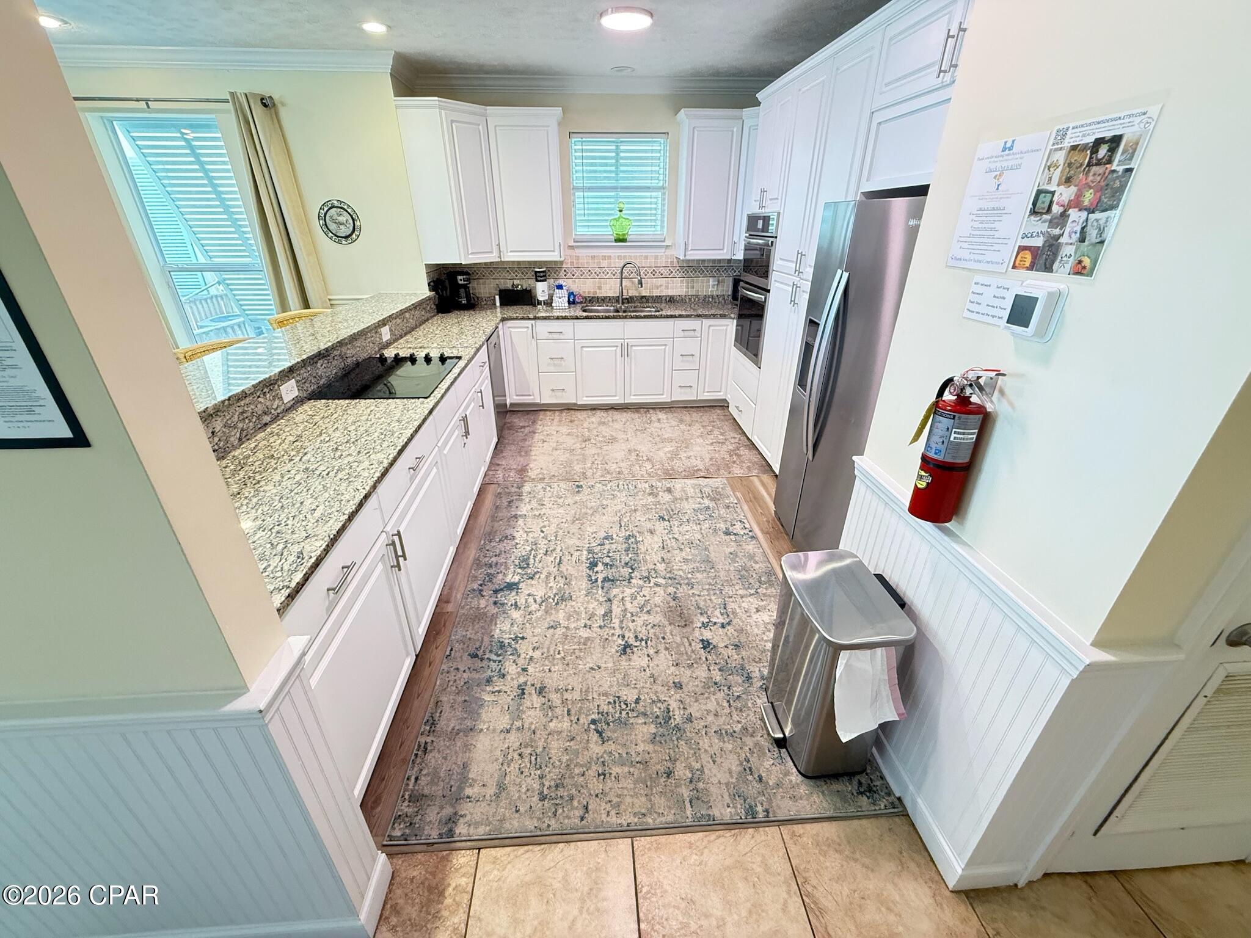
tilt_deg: -26.2
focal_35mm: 14
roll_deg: -0.4
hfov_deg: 102.1
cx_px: 626
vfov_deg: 85.7
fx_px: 506
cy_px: 469
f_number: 2.2
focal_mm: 2.22
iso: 500
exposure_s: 1/60
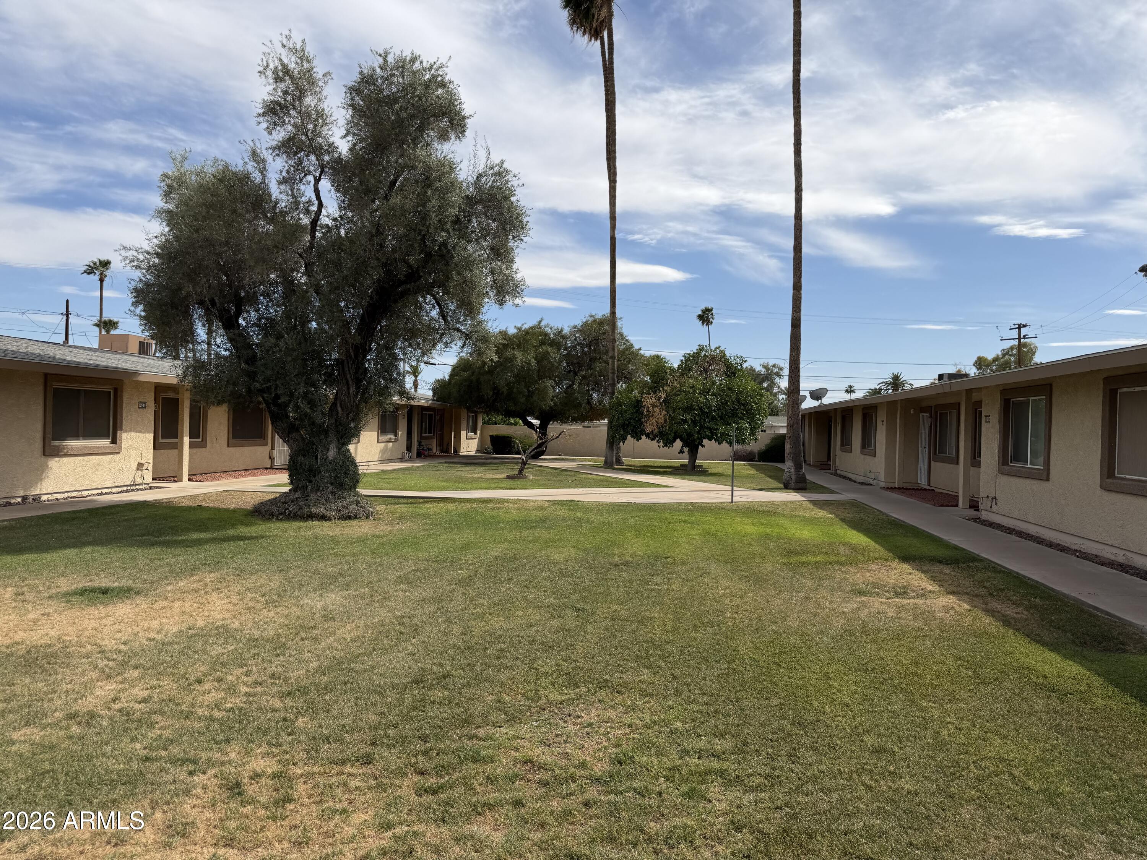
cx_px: 574
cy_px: 430
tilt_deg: +2.9
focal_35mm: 24
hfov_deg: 71.6
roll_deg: -2.9
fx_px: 795
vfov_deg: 56.8
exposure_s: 1/6173
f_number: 1.78
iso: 80
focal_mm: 6.76
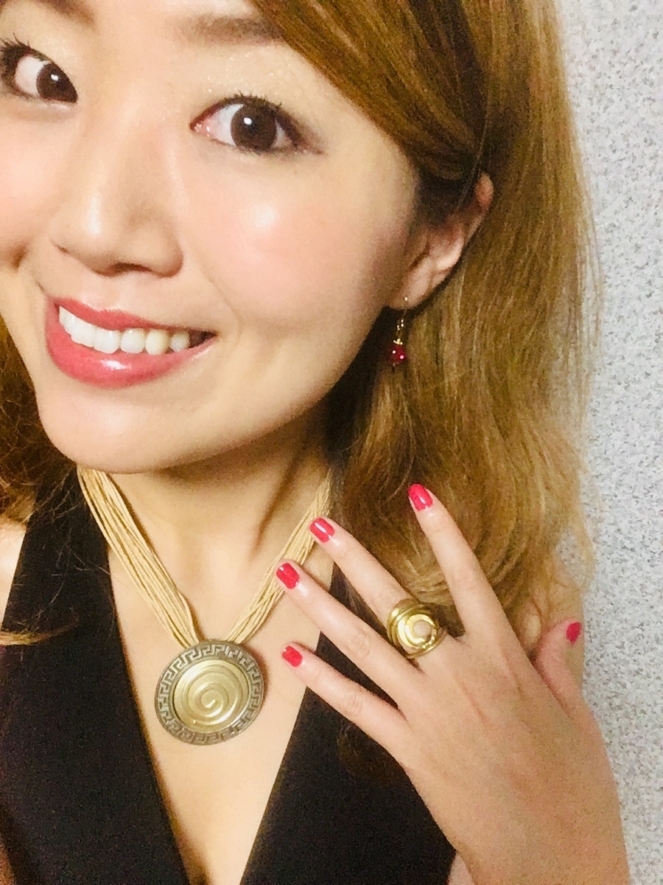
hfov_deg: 45.4
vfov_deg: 58.4
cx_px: 332
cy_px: 442
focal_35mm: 31
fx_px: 792
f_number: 2.4
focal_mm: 2.15
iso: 250
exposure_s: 1/30
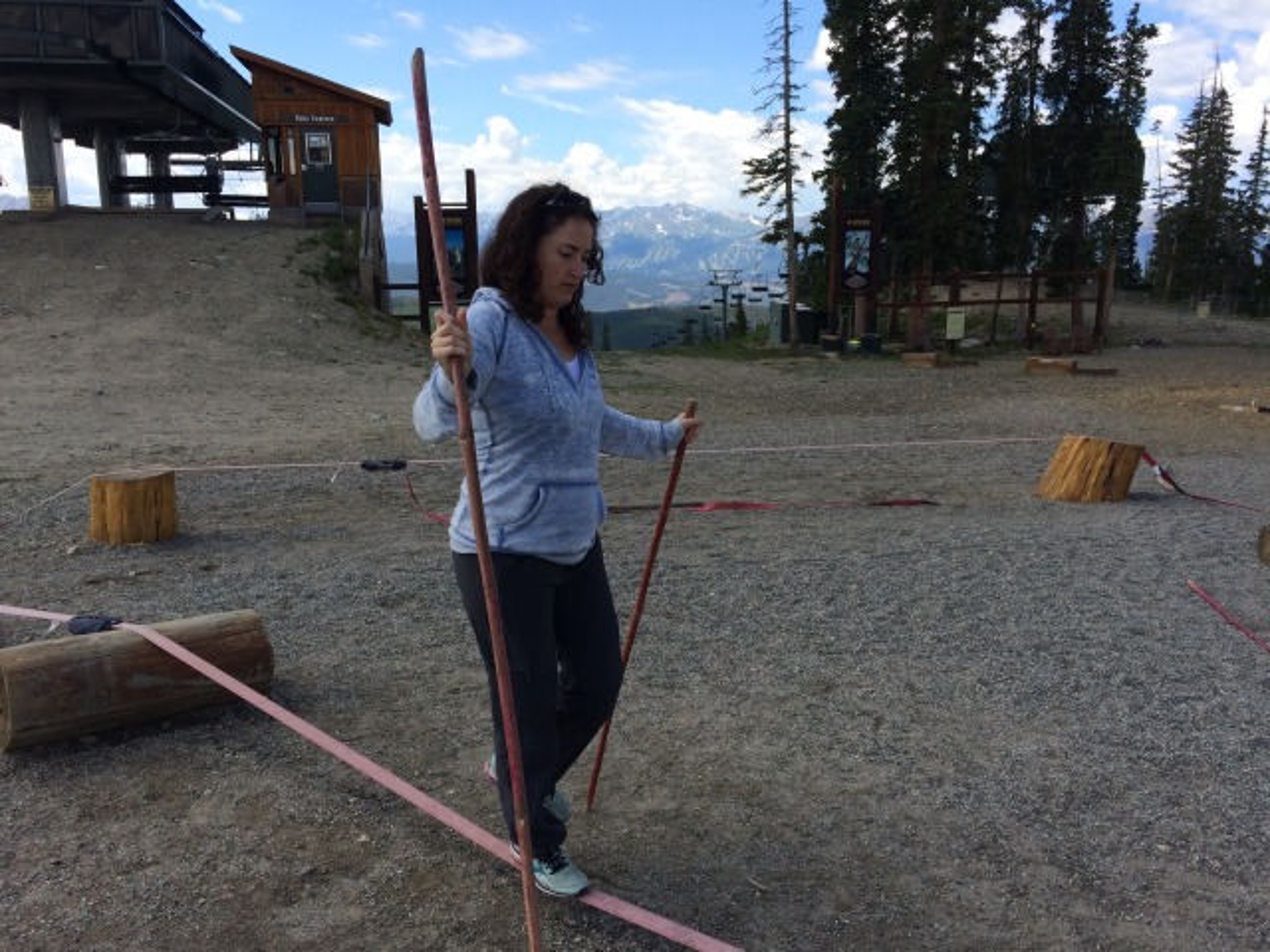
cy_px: 476
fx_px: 1064
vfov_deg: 48.2
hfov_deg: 61.7
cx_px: 635
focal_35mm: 29
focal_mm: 4.15
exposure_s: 1/1172
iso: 32
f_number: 2.2
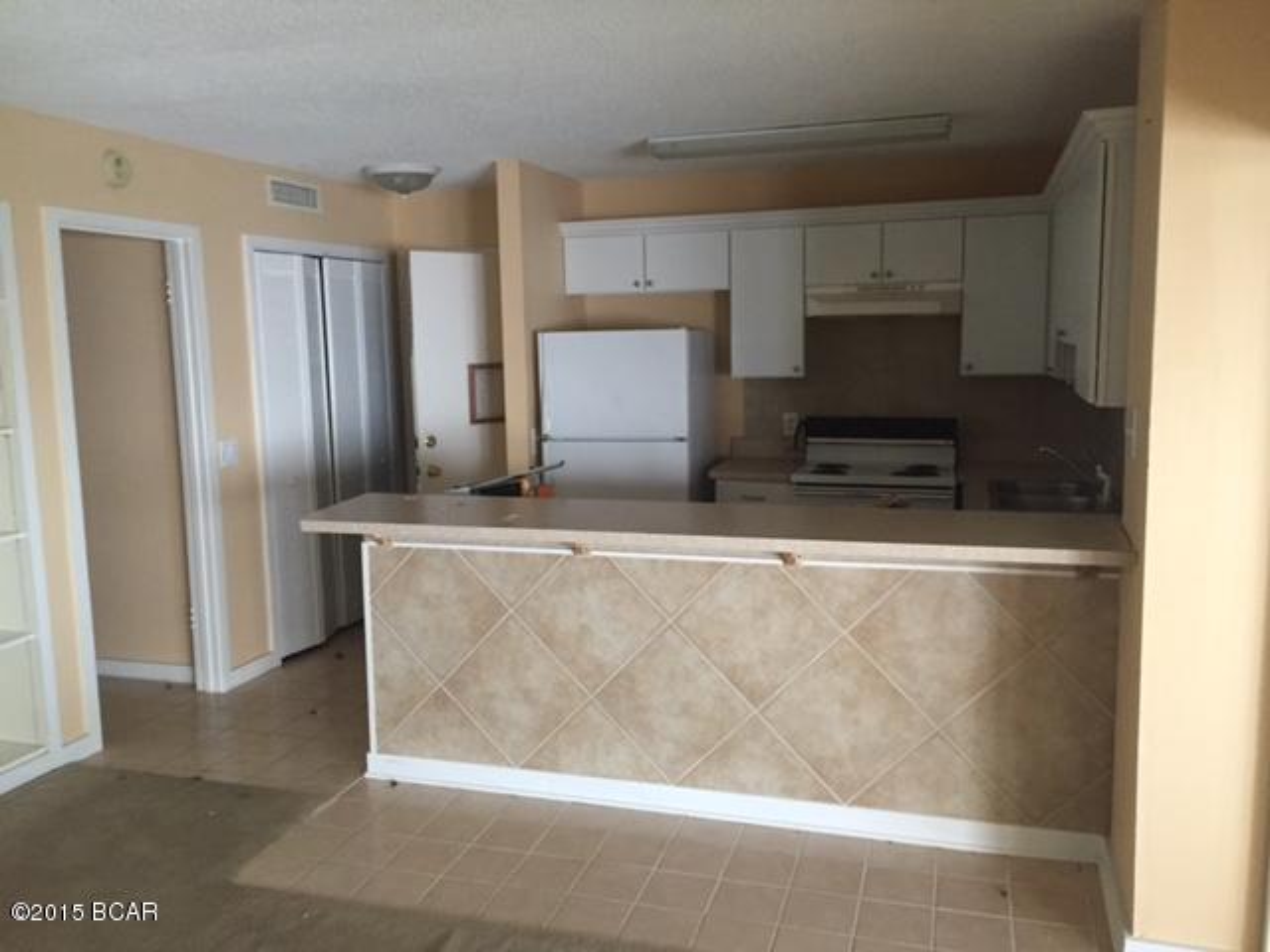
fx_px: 1064
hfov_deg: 61.7
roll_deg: +0.3
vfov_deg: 48.2
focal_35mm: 29
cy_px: 476
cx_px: 635
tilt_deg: -8.3
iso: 250
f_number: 2.2
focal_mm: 4.15
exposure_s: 1/24
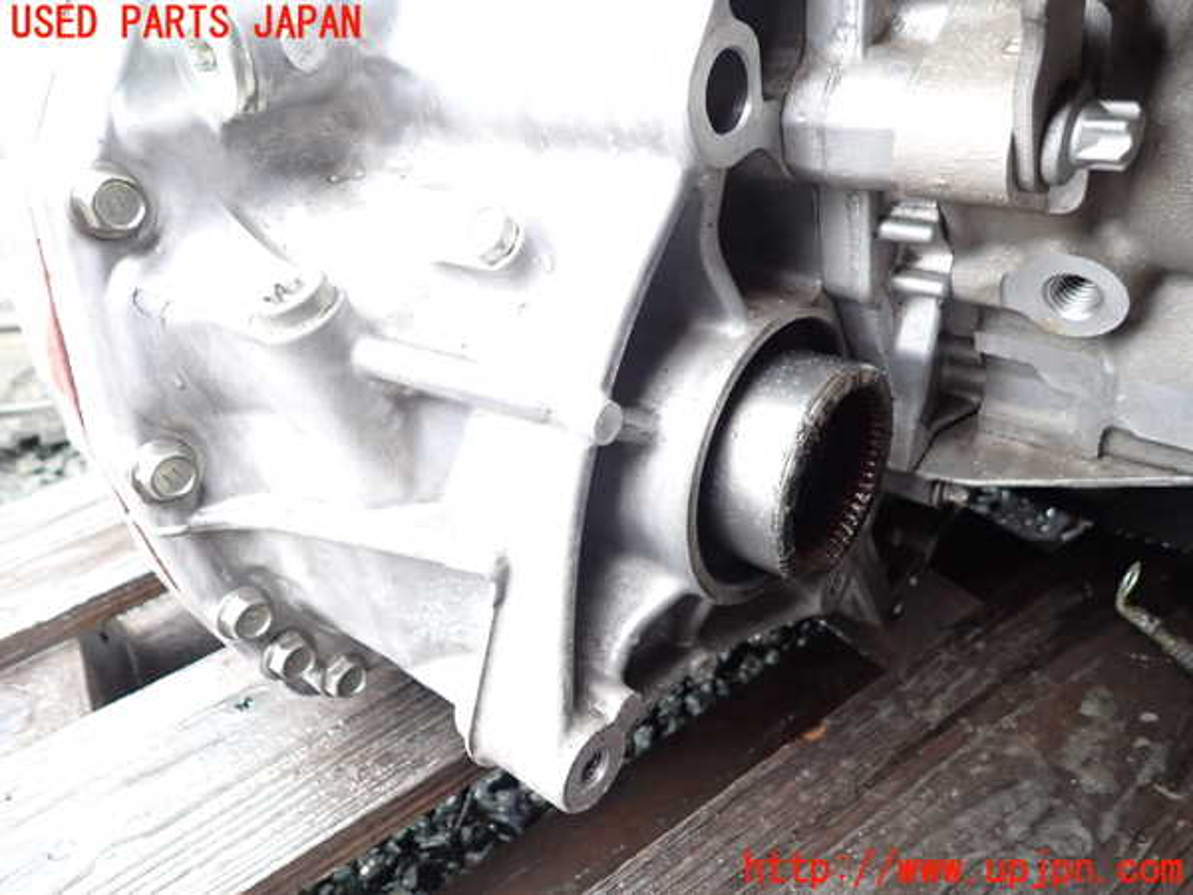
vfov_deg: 54.9
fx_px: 862
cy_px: 448
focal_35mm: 25
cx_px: 596
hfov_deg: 69.4
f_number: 2
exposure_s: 1/30
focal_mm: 4.5
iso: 320
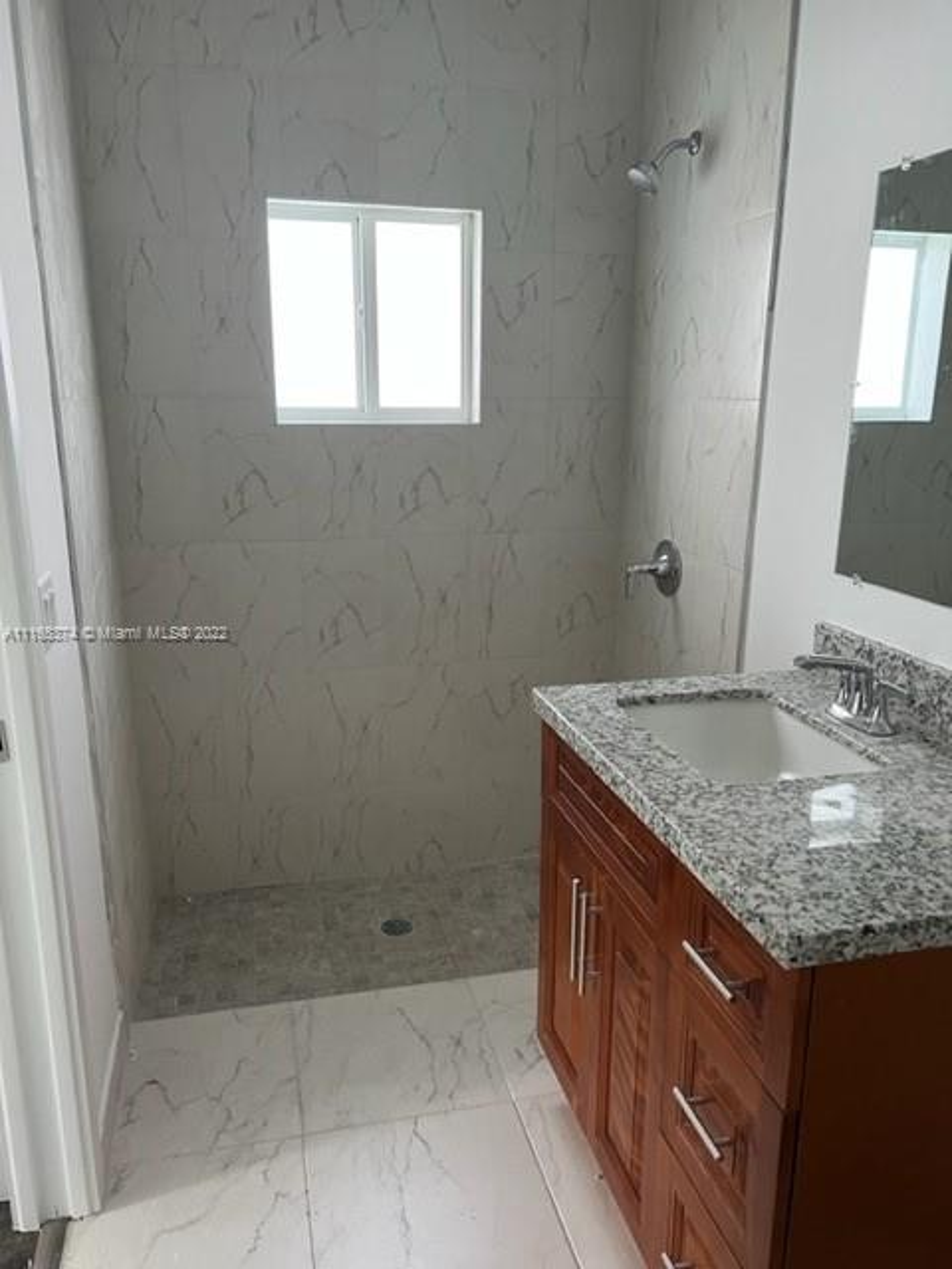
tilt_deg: -14.7
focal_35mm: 26
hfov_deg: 53.1
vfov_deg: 67.3
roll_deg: -0.4
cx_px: 476
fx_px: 953
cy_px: 634
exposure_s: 1/86
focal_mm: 5.7
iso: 125
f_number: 1.5
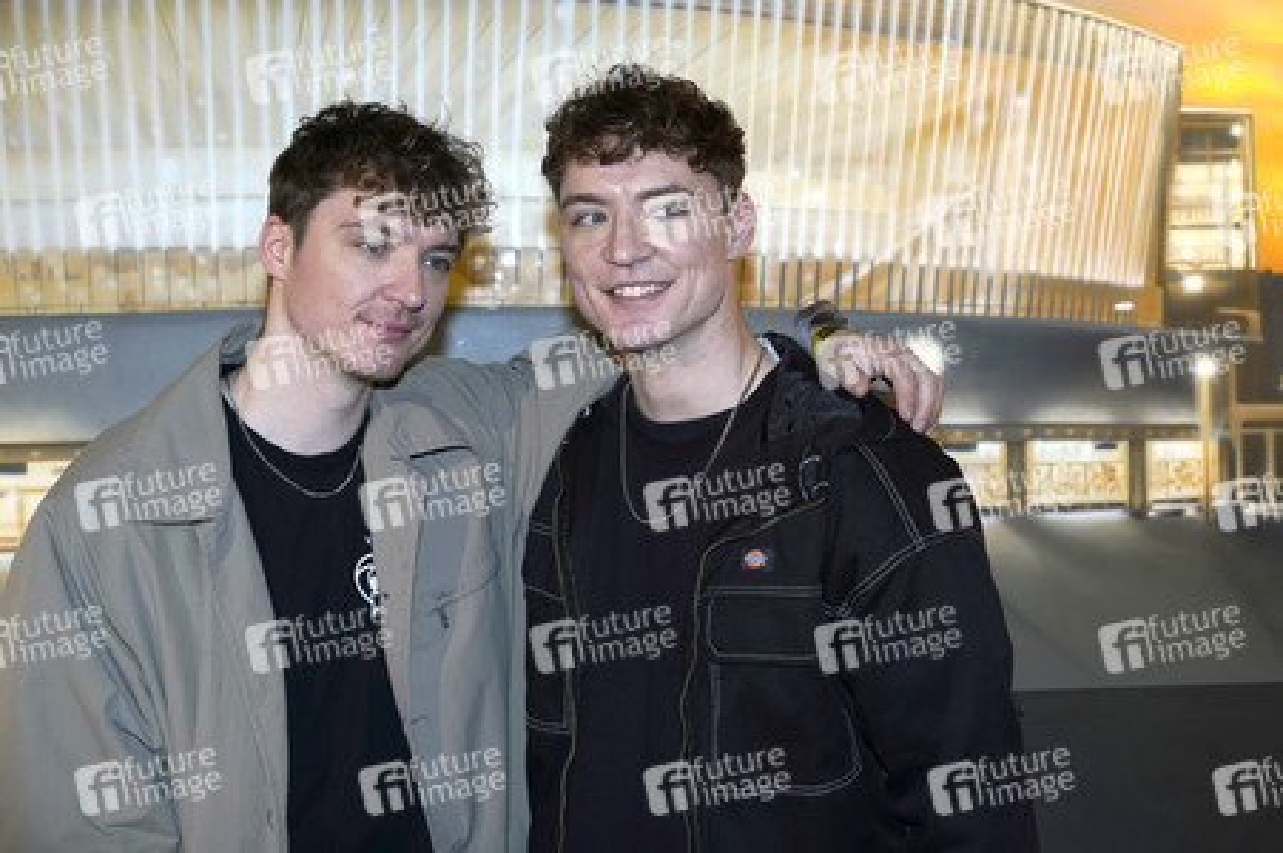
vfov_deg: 25.0
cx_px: 642
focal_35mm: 54
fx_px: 1923
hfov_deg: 36.9
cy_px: 426
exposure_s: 1/100
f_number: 4.5
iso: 640
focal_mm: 54
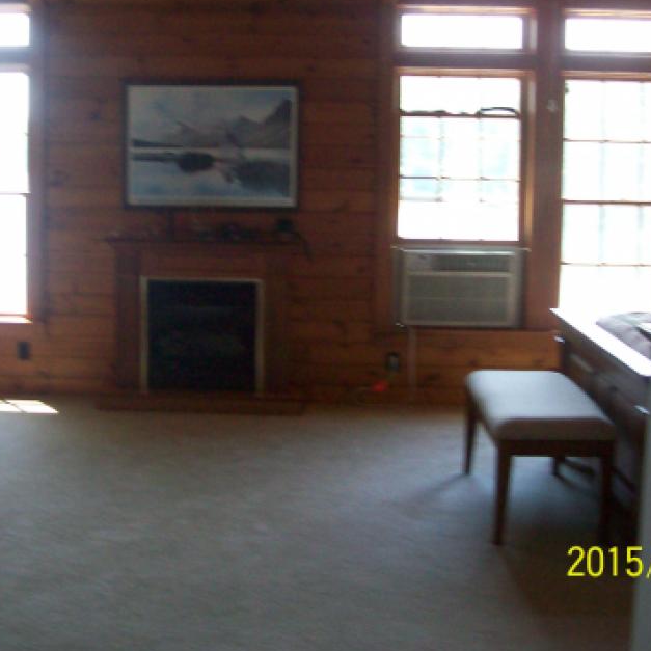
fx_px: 1106
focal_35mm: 52
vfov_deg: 32.7
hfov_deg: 32.7
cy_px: 259
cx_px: 282
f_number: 2.7
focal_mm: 6
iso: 200
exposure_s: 1/64
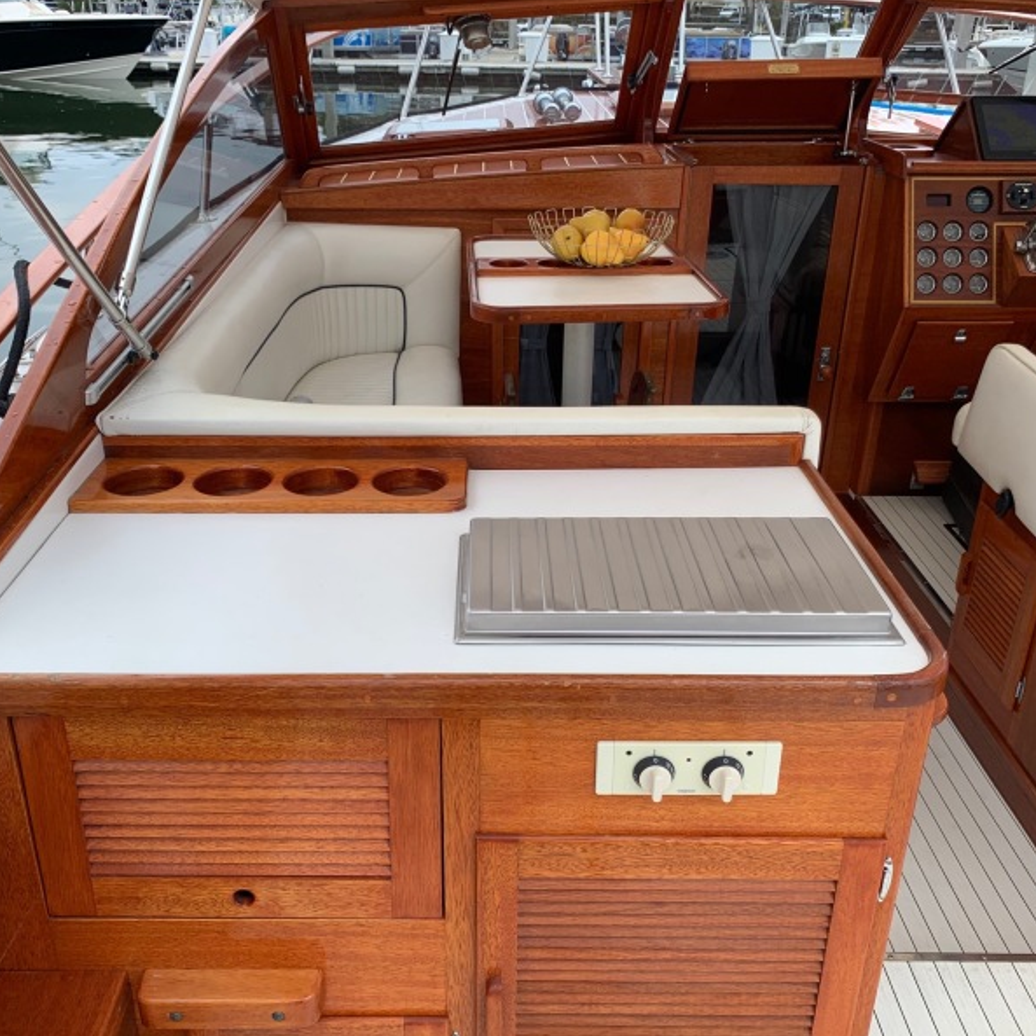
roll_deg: -0.1
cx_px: 494
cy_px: 514
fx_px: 1050
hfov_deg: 52.5
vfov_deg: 52.5
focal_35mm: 31
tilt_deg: -28.1
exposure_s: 1/919
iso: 25
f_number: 1.8
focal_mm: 4.25
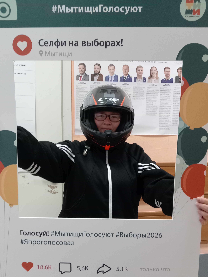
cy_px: 146
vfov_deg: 63.4
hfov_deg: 49.7
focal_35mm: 28
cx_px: 104
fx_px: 224
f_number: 1.8
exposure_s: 1/20
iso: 1049
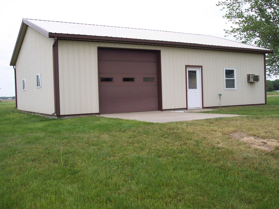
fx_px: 306
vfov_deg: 37.7
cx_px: 140
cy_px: 104
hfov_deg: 49.0
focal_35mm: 38
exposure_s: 1/350
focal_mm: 8
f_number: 4.8
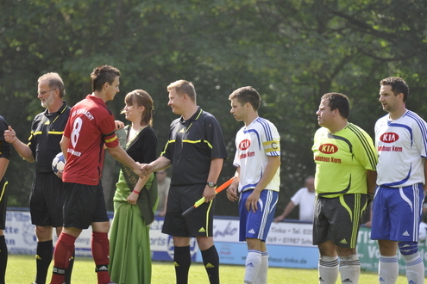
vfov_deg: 3.0
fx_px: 5385
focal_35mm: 454
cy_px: 142
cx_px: 212
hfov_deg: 4.5
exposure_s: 1/500
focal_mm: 300
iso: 400
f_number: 5.6
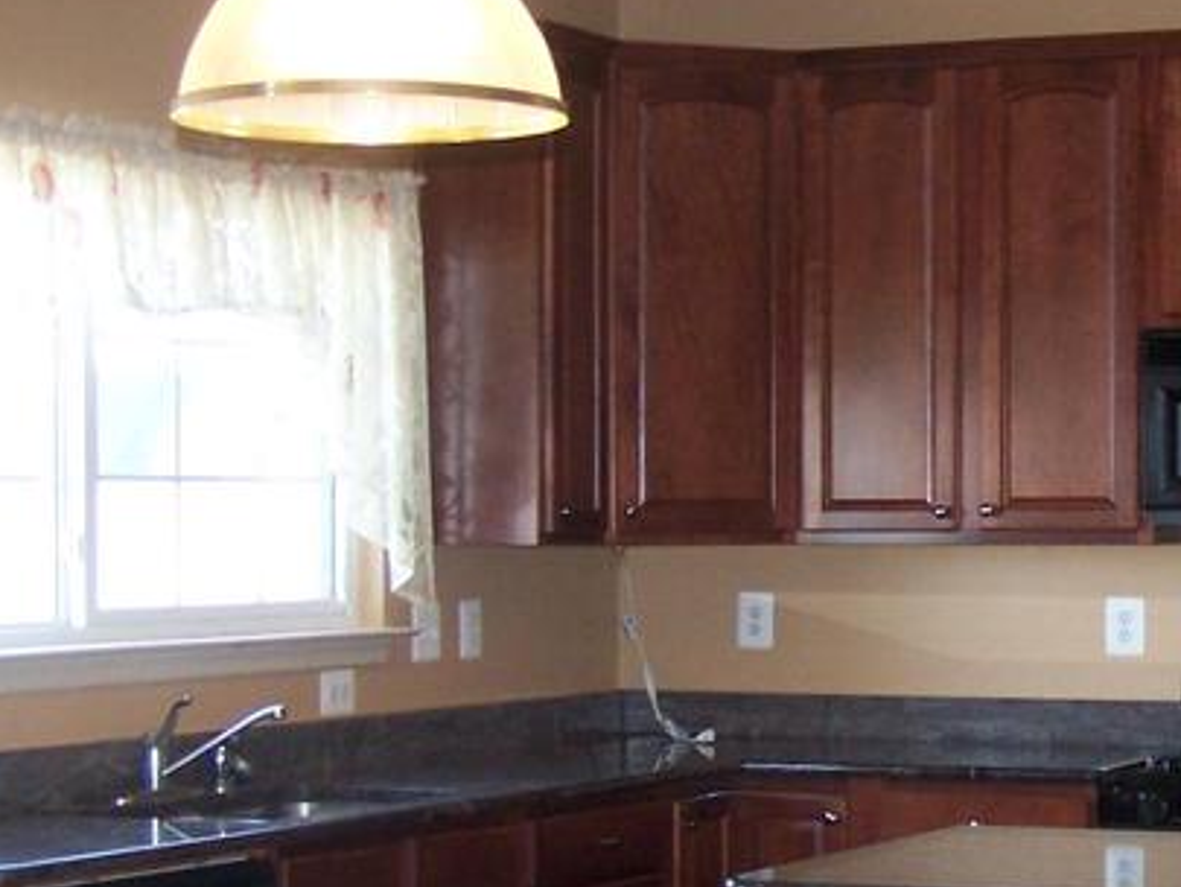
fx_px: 3276
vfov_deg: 15.4
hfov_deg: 19.8
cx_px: 1184
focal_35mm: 96
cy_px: 522
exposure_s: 1/60
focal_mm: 6.3
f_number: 2.8
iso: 140
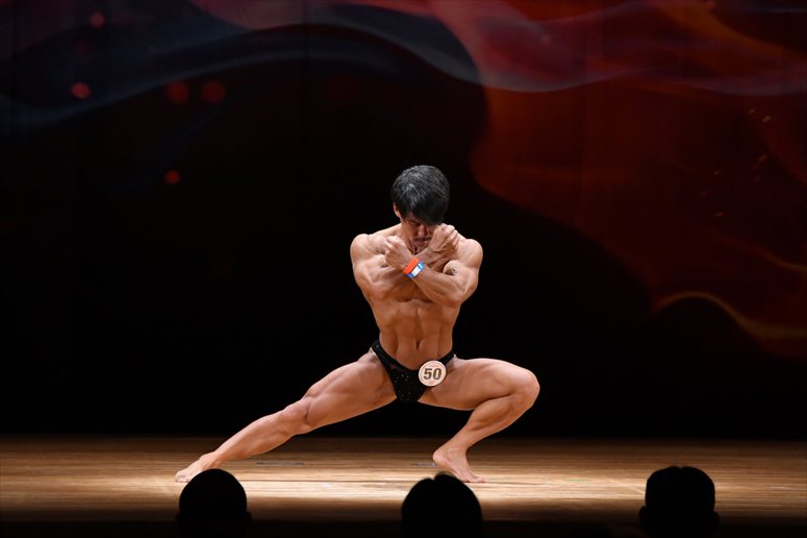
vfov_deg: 5.4
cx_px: 404
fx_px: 5714
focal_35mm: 255
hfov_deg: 8.1
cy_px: 269
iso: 3200
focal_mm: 170
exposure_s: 1/400
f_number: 5.6
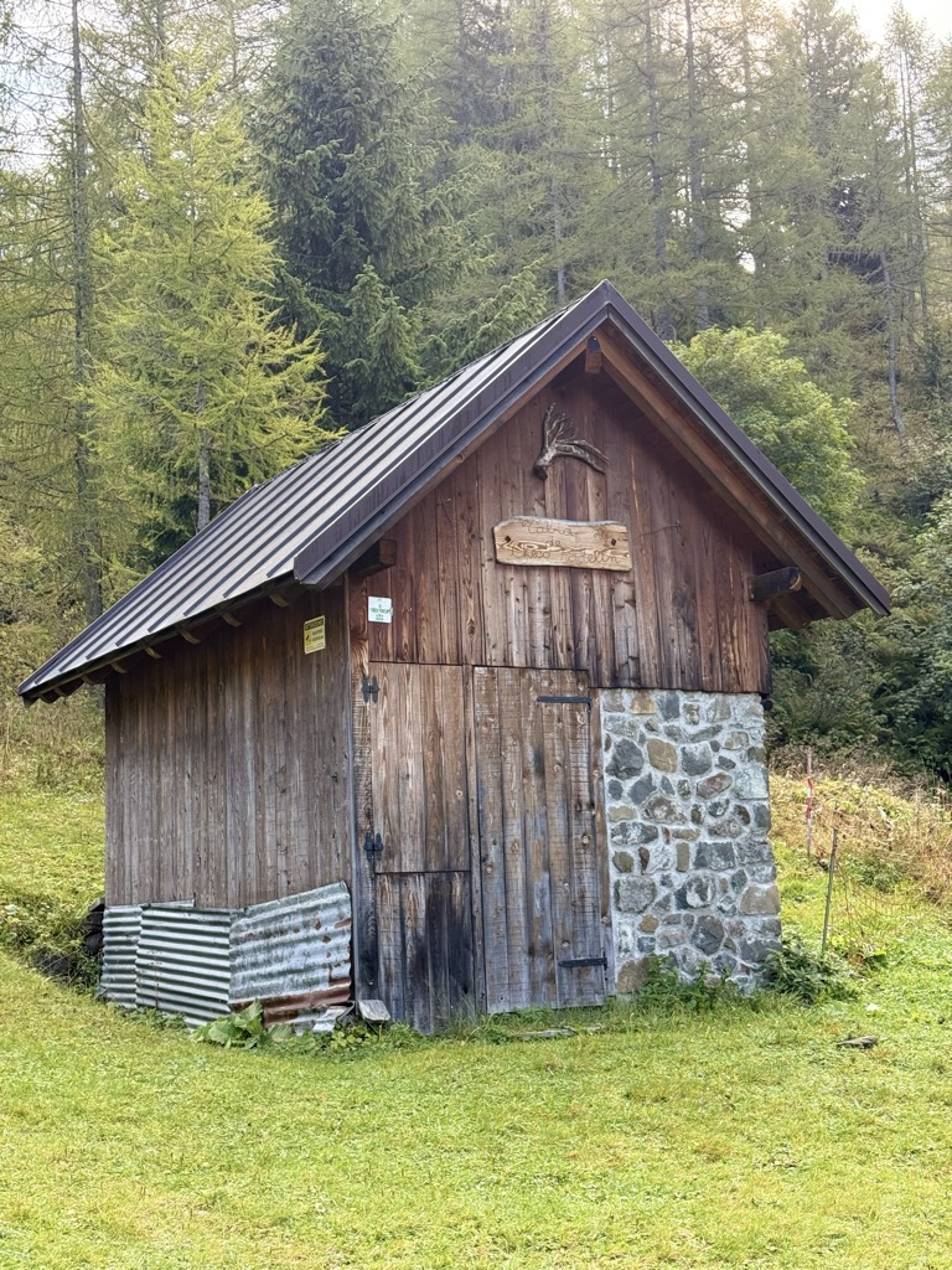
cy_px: 635
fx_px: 1760
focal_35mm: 48
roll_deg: +2.0
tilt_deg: +9.3
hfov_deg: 30.3
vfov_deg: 39.7
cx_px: 476
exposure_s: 1/460
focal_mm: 6.76
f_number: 1.78
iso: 100
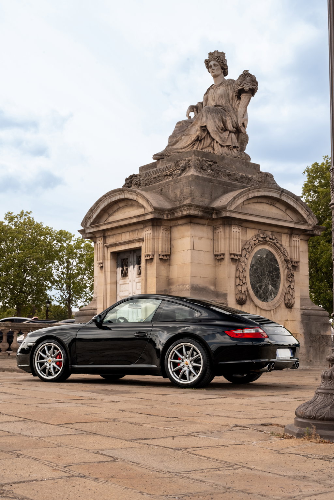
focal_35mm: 50
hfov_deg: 27.0
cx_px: 167
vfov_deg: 39.6
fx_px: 695
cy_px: 250
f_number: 14
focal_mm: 50
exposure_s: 1/200
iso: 1000
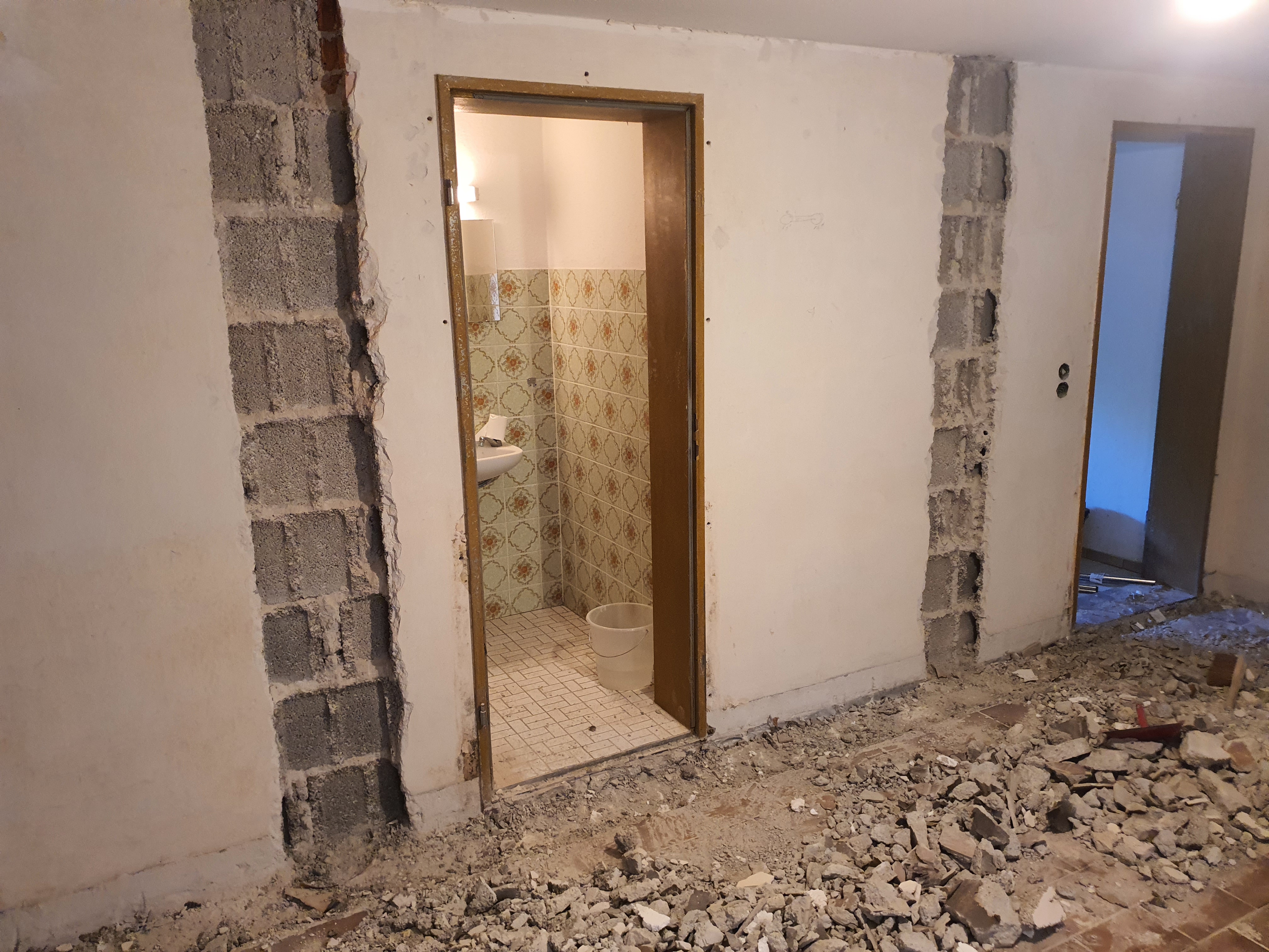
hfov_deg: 67.3
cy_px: 476
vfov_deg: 53.1
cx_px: 634
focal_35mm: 26
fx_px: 953
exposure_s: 1/50
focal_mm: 4.3
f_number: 1.5
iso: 320
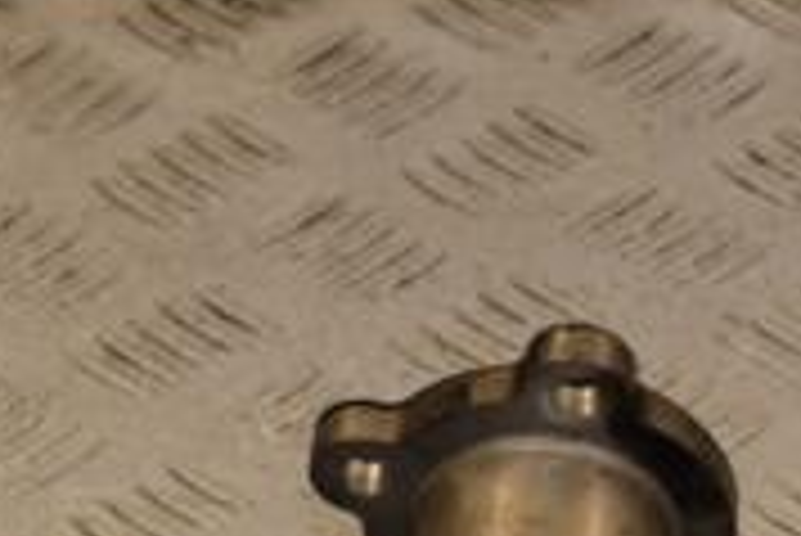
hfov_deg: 7.8
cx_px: 387
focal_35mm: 263
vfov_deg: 5.2
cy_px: 860
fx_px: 5856
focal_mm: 52
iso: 800
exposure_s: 1/200
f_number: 9
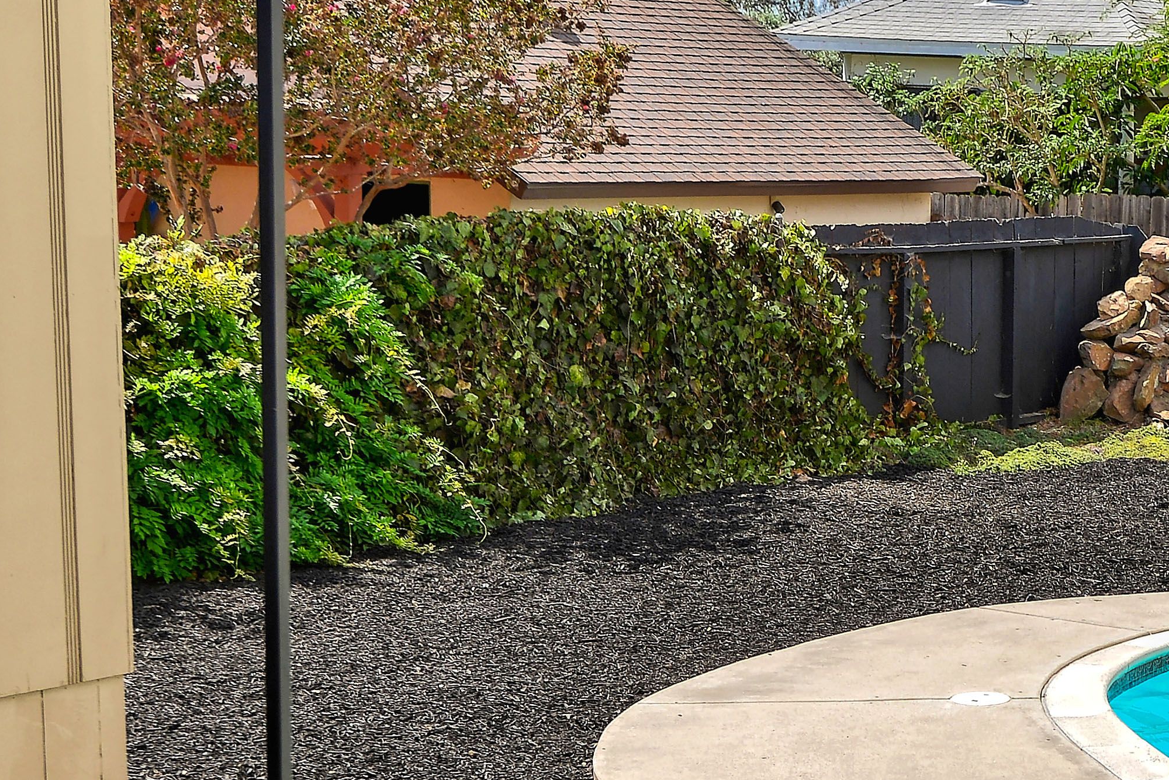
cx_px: 1093
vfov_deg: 14.6
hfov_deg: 21.5
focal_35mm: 92
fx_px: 2988
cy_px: 780
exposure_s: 1/250
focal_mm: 25
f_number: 7.1
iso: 100
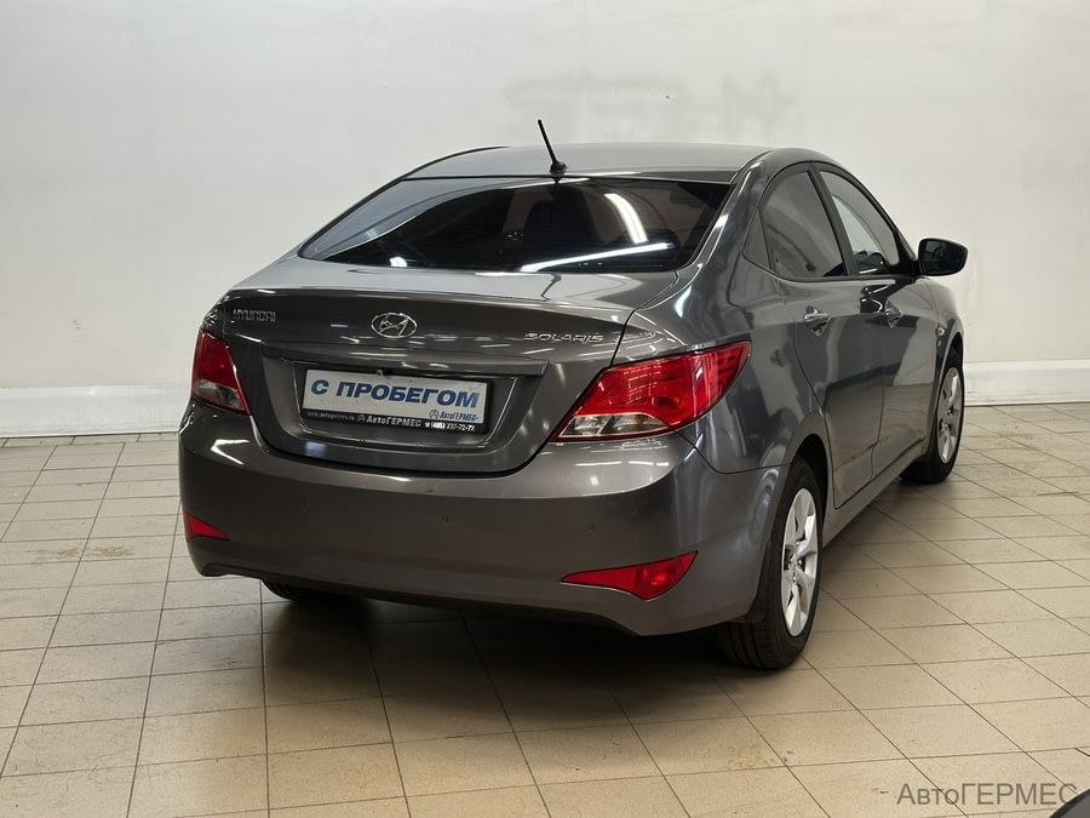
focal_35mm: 48
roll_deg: -0.2
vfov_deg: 30.3
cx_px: 545
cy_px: 409
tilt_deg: -10.1
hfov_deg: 39.7
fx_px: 1511
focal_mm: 6.86
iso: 64
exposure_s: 1/50
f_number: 1.78
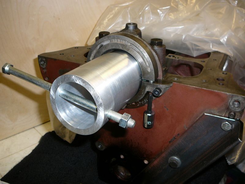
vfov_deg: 40.7
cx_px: 122
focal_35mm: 35
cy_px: 92
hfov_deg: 52.6
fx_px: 248
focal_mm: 5.2
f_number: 2.8
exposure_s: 1/30
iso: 80
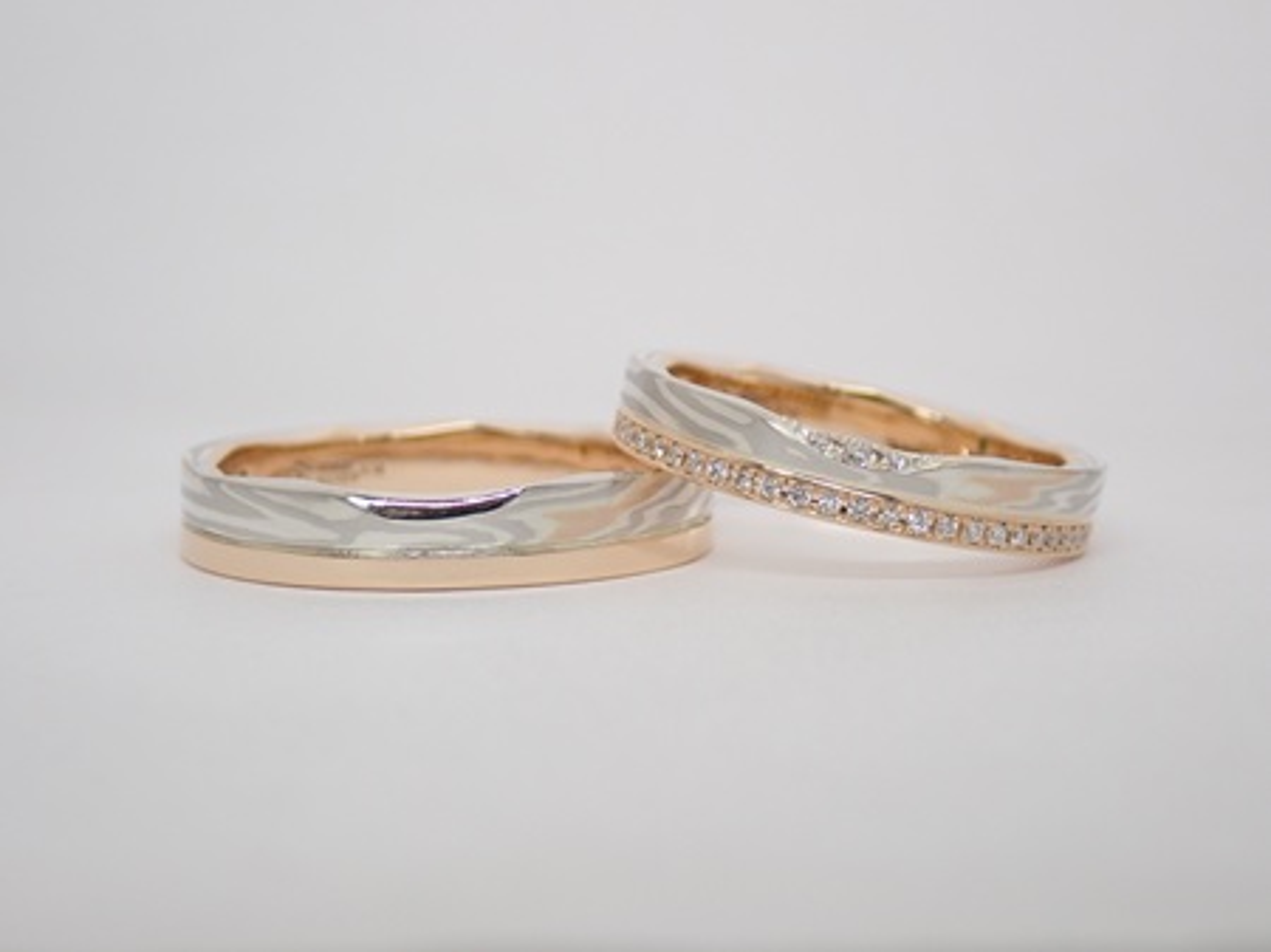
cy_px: 476
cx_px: 636
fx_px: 2826
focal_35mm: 77
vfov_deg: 19.1
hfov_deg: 25.3
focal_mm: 13.65
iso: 200
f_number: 4.1
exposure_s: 1/100
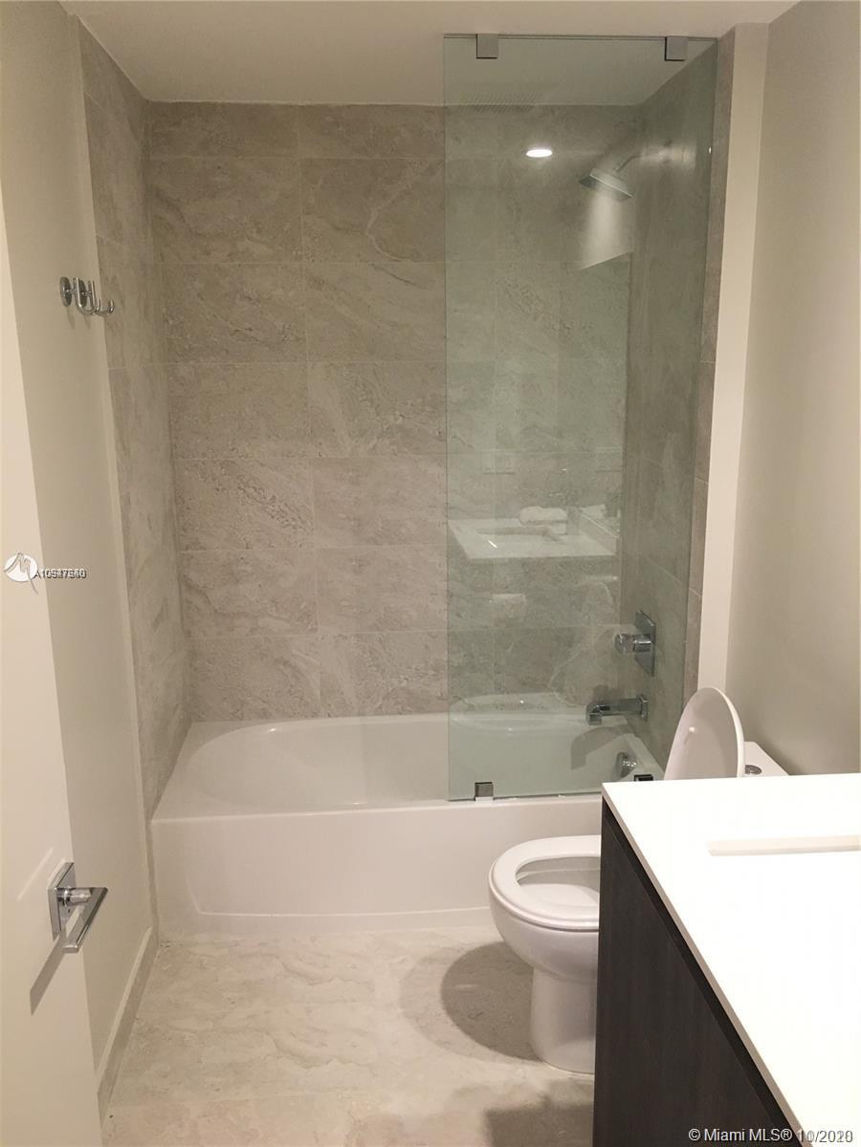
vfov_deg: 61.7
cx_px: 430
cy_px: 574
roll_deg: +0.6
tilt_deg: -11.3
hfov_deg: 48.2
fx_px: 962
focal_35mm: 29
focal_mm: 4.15
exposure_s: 1/30
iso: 100
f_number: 2.2
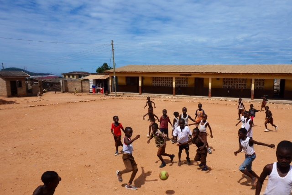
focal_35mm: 24
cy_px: 98
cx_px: 146
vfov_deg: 53.1
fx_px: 195
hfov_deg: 73.8
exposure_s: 1/500
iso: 200
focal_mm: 16
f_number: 16
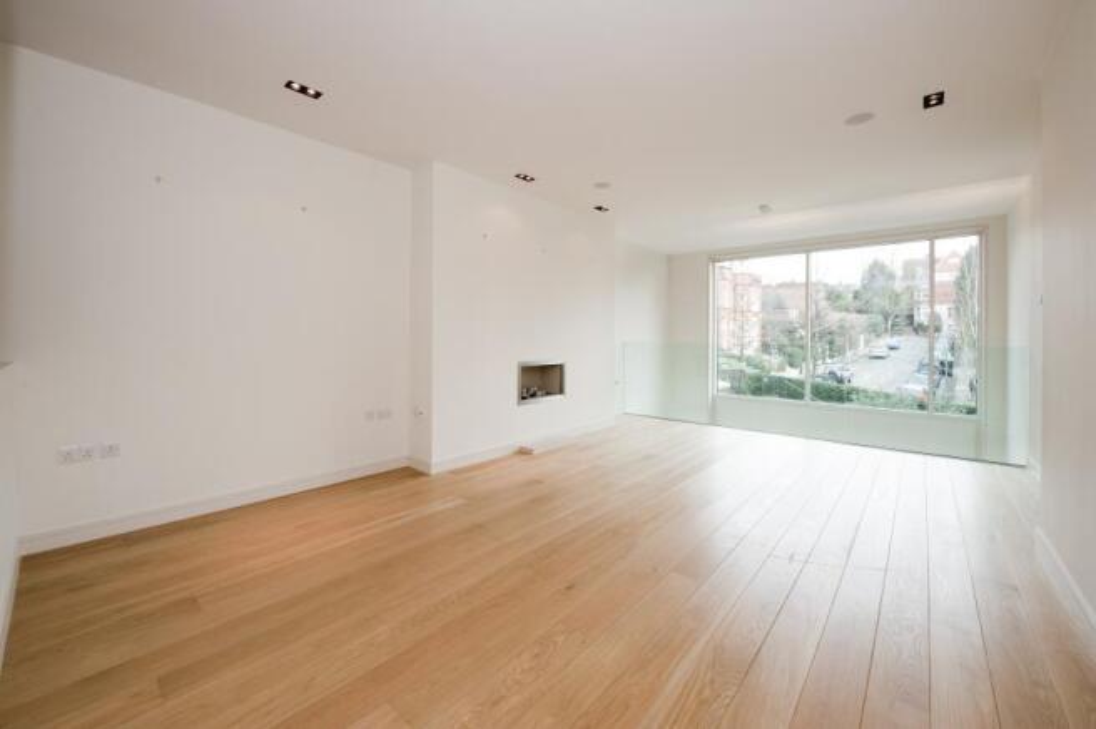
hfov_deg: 104.3
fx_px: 426
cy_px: 364
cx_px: 548
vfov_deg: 81.1
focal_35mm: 14
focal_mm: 14
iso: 200
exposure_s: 1/13
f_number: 8
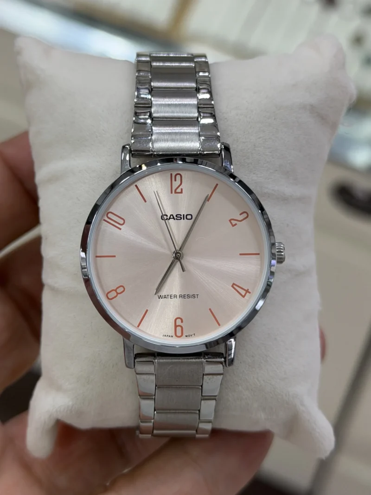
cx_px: 186
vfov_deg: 39.7
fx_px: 686
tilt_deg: -61.5
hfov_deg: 30.3
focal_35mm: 48
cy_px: 248
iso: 64
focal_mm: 6.76
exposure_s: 1/493
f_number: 1.78
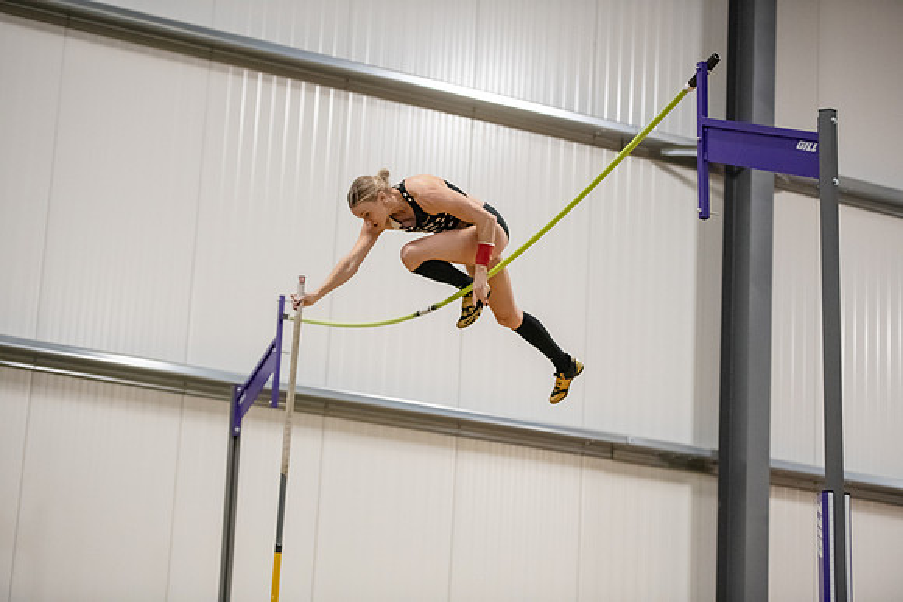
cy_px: 301
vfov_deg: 14.9
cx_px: 452
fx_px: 2308
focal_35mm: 92
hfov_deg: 22.1
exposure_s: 1/800
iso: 6400
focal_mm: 92
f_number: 2.8
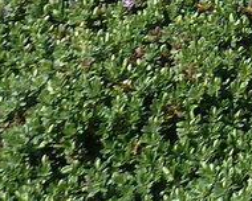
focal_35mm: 552
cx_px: 755
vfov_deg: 2.8
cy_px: -245
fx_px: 4117
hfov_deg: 3.4
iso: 80
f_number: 4.1
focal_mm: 11
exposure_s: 1/320
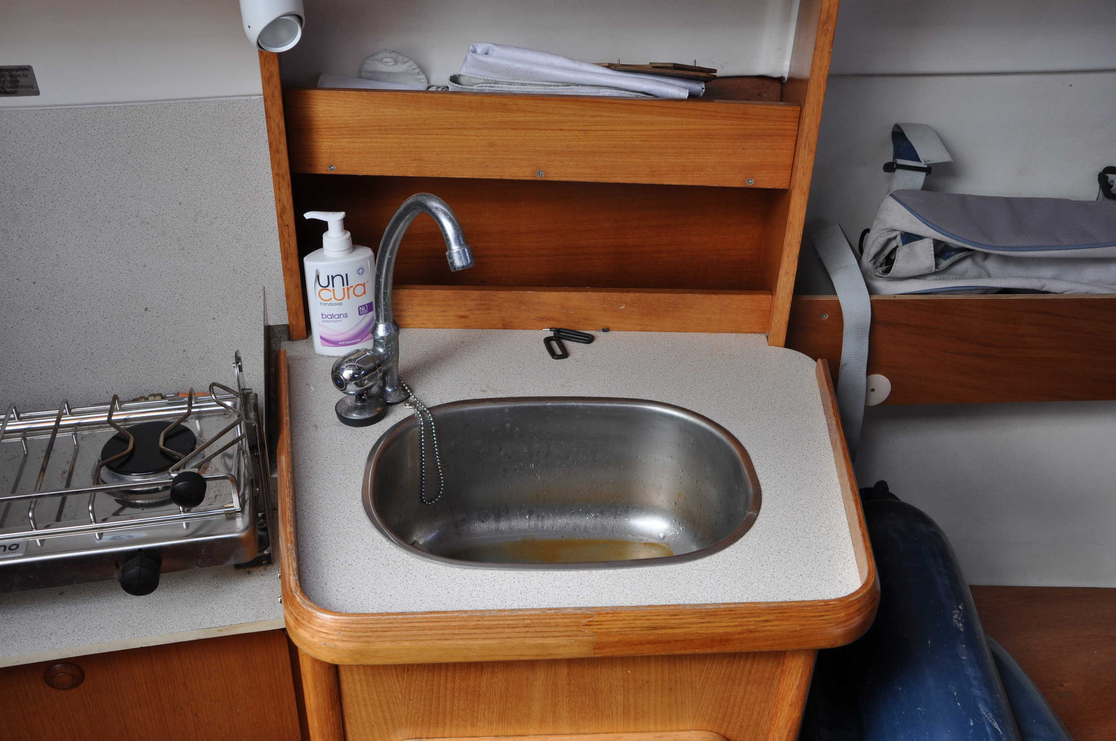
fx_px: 1022
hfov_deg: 57.3
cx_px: 558
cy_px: 370
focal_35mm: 33
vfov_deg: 39.9
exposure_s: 1/60
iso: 200
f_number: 8
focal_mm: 22
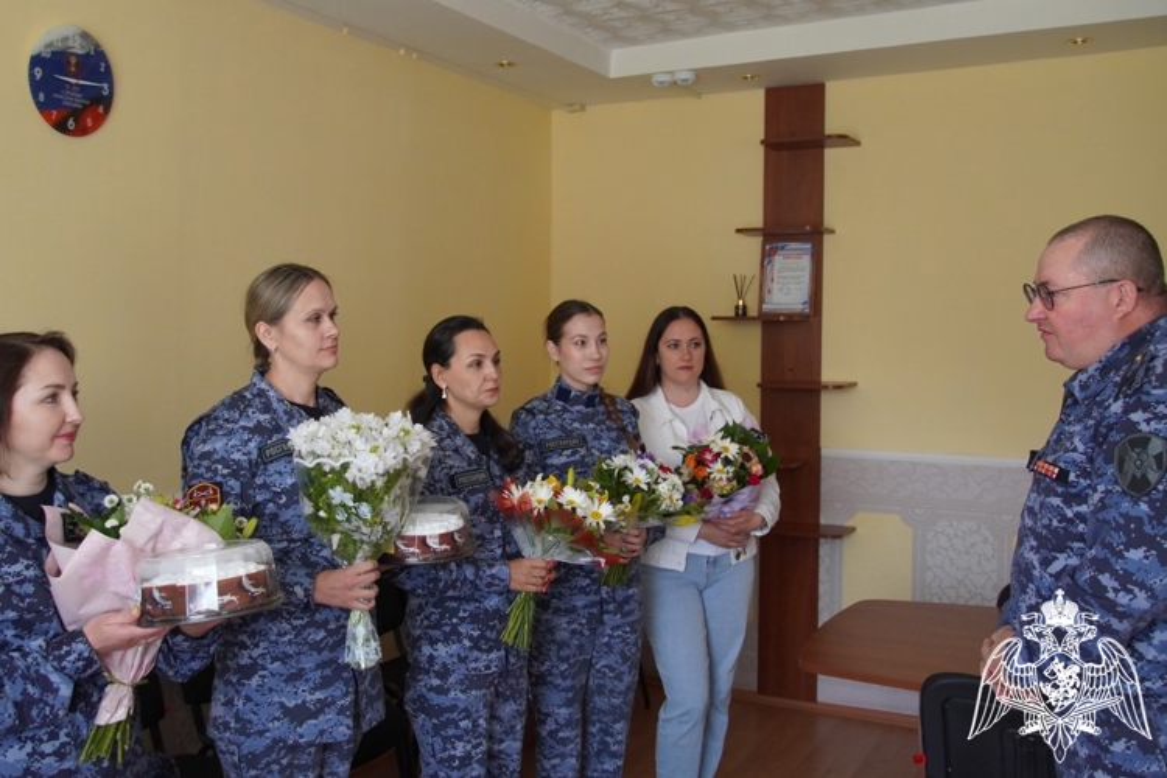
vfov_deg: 40.0
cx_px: 584
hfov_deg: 57.2
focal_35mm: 33
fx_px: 1070
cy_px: 389
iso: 1600
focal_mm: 22
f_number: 4
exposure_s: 1/160
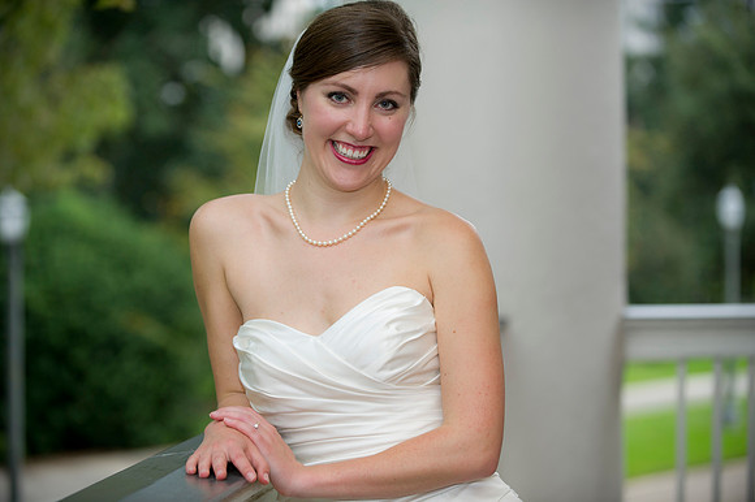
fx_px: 2054
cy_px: 251
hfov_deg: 20.8
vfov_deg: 13.9
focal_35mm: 98
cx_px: 378
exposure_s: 1/160
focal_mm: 98
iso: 250
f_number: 2.8
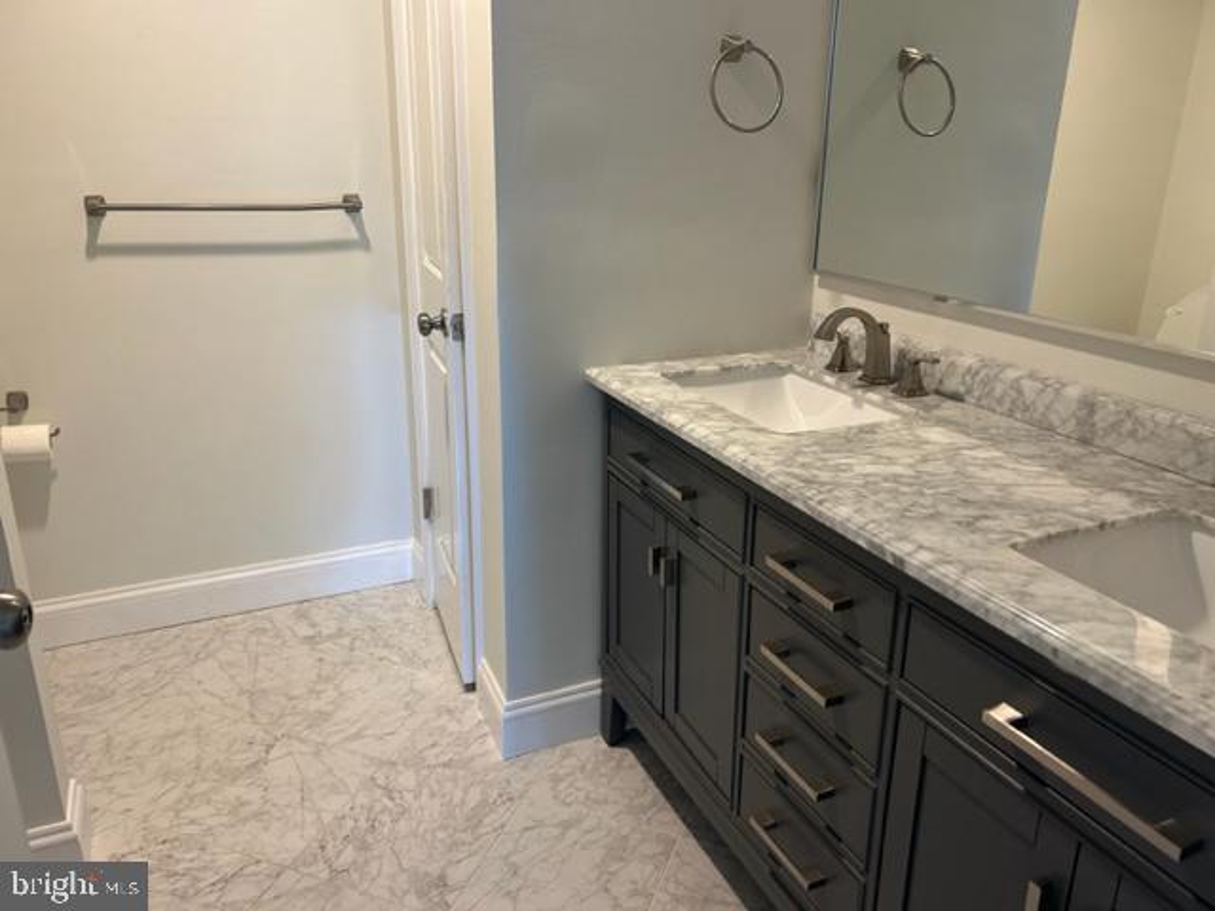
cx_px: 608
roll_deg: -1.8
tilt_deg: -18.4
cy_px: 456
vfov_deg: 53.1
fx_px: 913
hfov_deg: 67.3
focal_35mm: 26
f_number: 1.5
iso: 100
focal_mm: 5.7
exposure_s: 1/60
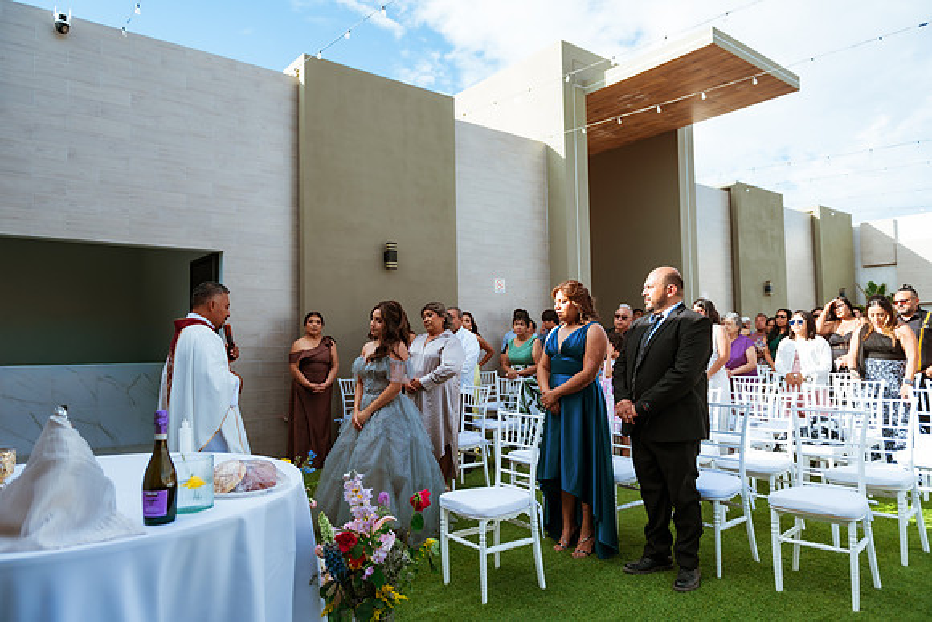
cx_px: 466
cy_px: 311
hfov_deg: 73.7
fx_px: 621
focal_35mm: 24
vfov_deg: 53.2
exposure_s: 1/800
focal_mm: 24
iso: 100
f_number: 2.8
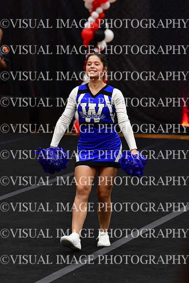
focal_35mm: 240
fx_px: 1889
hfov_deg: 5.7
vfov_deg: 8.6
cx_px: 94
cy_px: 142
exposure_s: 1/500
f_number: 4
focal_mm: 160
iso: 4000
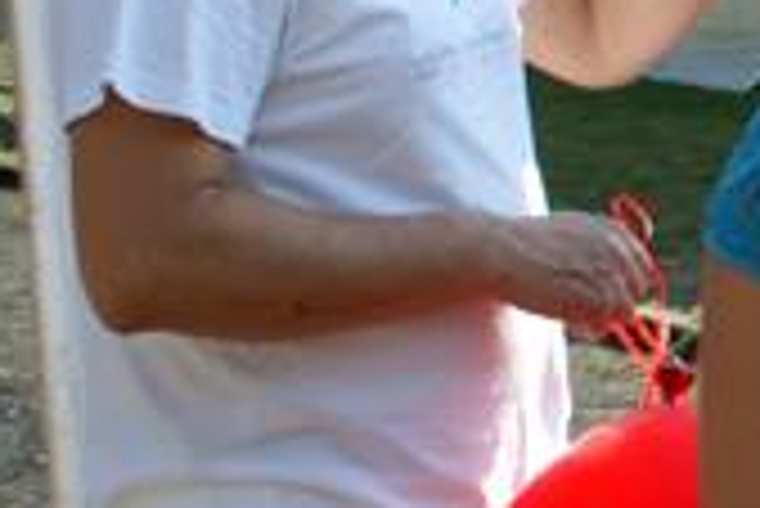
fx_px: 5240
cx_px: 2010
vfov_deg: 5.6
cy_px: 151
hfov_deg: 7.6
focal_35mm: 248
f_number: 9
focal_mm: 28
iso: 100
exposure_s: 1/80
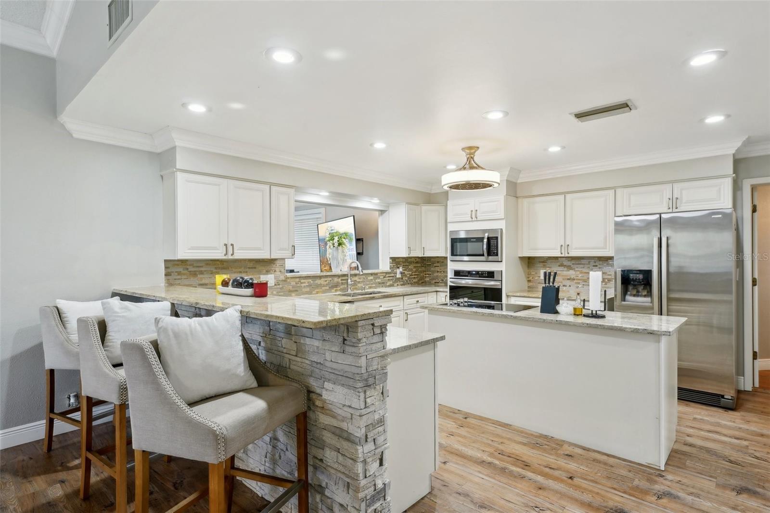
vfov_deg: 64.5
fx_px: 406
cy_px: 256
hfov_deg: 86.9
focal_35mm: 19
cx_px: 385
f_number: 8
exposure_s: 1/15
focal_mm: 19
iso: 640
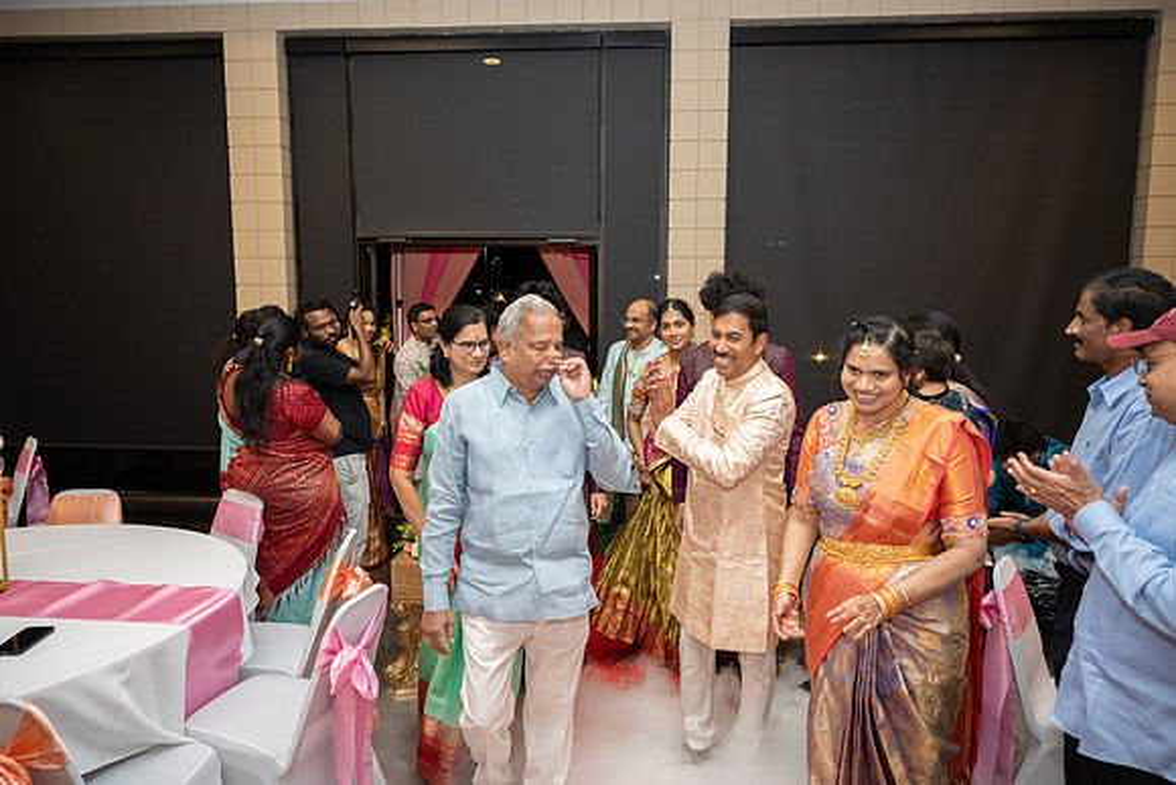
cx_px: 588
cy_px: 392
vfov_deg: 53.0
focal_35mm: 24
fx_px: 786
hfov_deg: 73.6
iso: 1250
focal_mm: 24
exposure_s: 1/160
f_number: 3.2
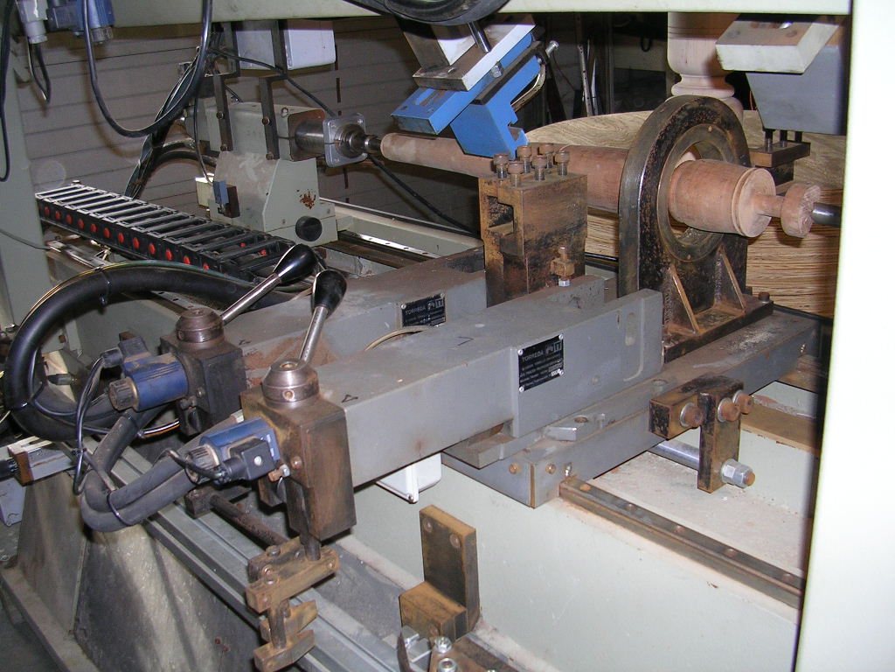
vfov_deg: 37.7
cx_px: 448
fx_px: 982
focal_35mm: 38
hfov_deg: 49.0
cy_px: 336
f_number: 2.8
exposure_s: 1/60.1
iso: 64
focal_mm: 5.8
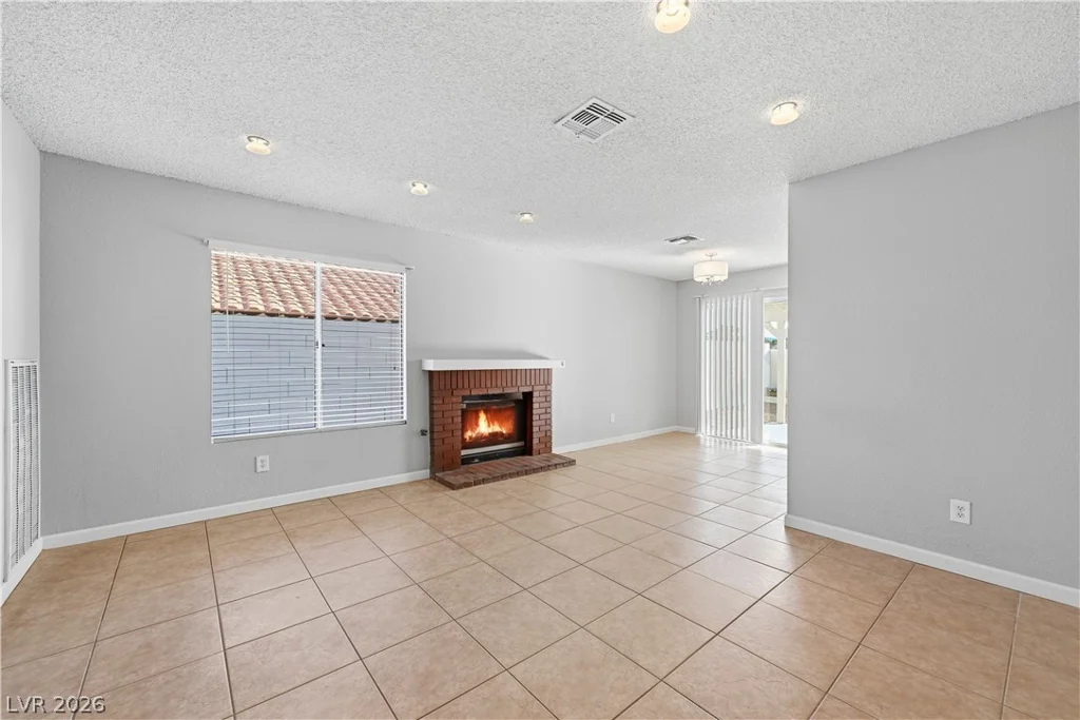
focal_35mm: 14
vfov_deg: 81.2
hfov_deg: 104.2
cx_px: 540
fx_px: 420
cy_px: 360
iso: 640
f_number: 10
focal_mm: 14
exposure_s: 1/500
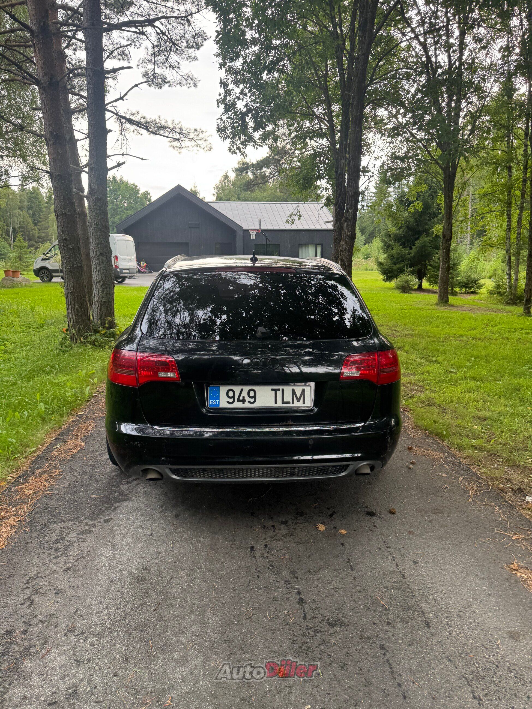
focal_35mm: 24
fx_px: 492
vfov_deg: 71.6
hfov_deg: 56.8
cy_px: 354
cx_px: 266
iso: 64
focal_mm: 6.76
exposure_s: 1/121
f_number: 1.78
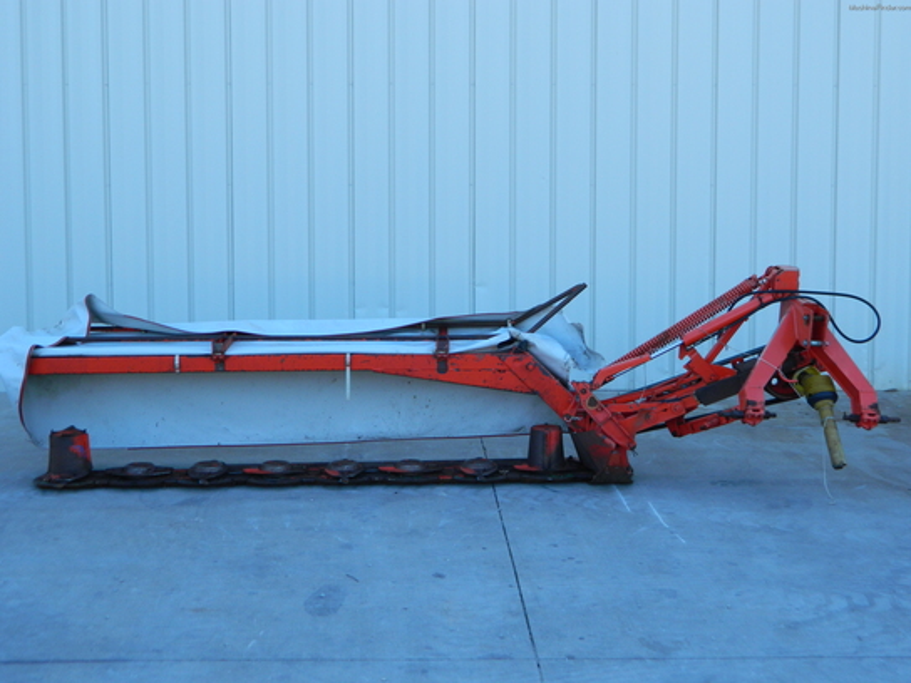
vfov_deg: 25.7
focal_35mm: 57
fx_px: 1500
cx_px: 456
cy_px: 342
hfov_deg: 33.8
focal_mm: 10.2
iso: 80
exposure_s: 1/160
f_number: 3.8
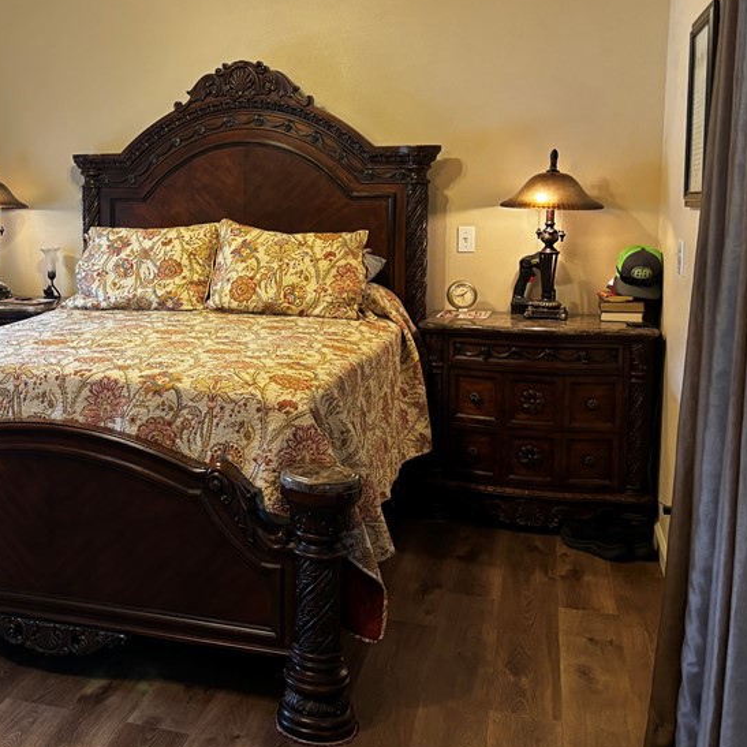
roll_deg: +1.5
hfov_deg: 37.4
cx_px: 122
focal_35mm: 43
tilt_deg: -4.3
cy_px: 307
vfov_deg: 39.0
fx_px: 1050
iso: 200
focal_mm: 5.96
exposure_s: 1/60
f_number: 1.6
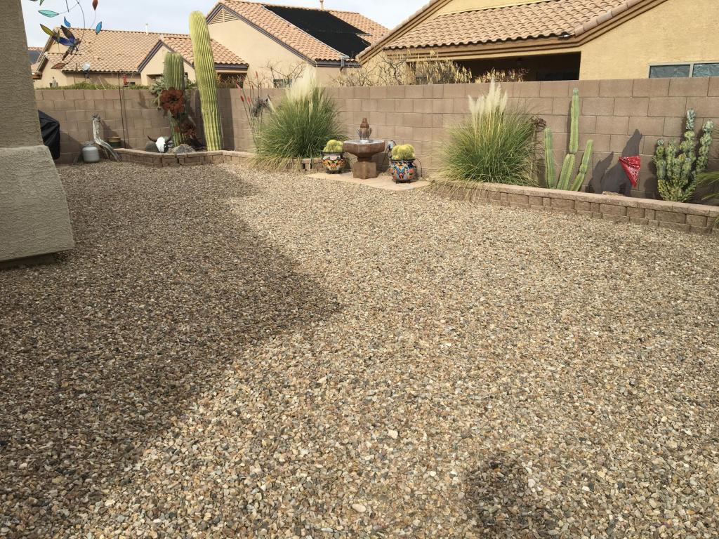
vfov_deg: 48.2
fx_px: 602
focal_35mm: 29
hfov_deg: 61.7
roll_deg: +1.0
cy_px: 270
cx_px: 360
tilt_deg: -16.7
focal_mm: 4.15
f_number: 2.2
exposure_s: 1/1326
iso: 25
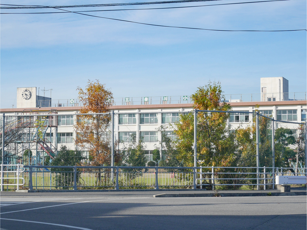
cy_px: 115
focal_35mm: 14
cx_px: 154
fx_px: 124
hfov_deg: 102.1
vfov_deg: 85.7
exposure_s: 1/400
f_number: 10
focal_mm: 7
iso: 200
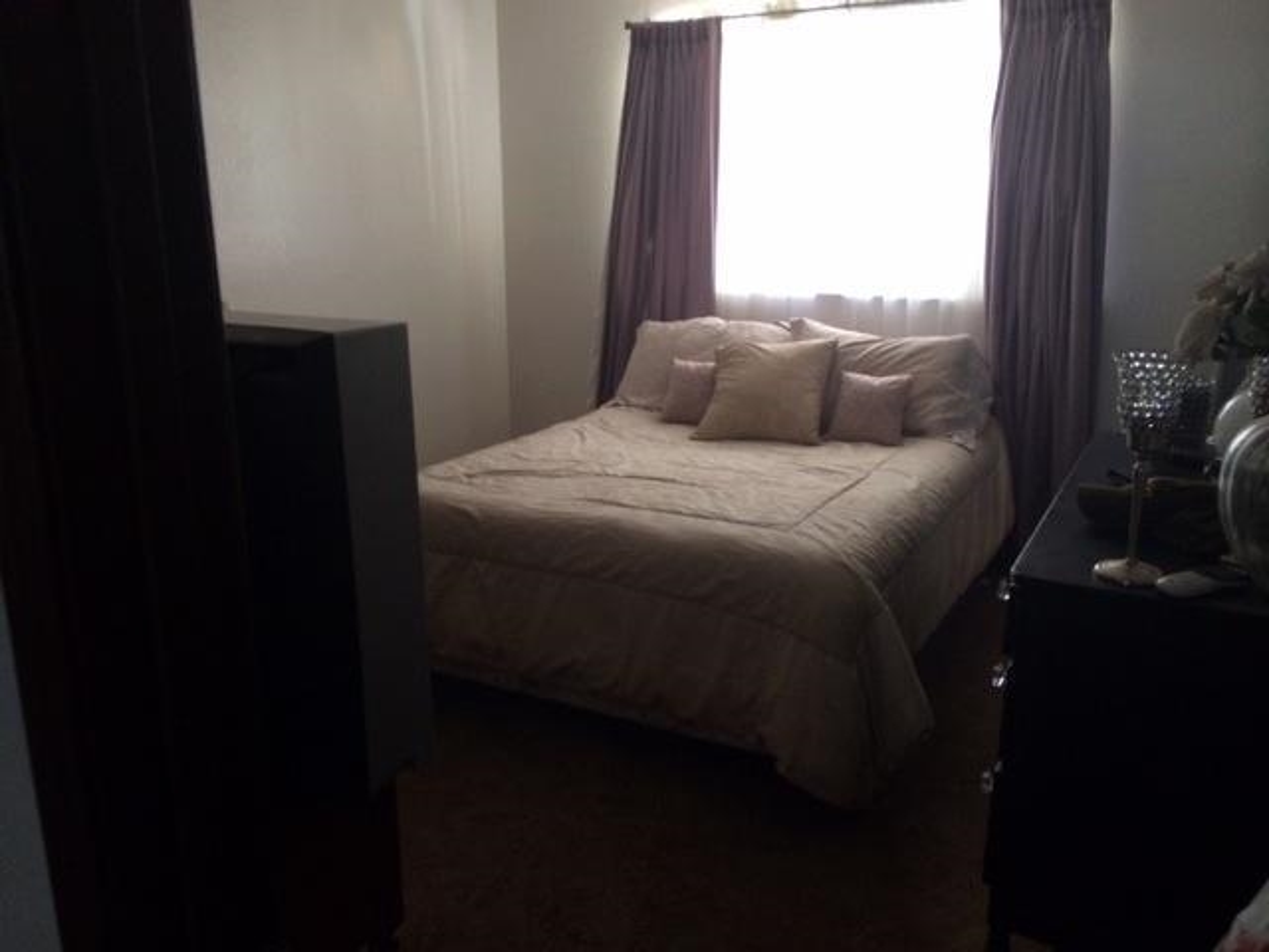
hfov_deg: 60.0
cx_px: 634
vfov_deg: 46.8
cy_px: 476
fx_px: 1100
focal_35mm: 30
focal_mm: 4.12
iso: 160
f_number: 2.2
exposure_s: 1/30
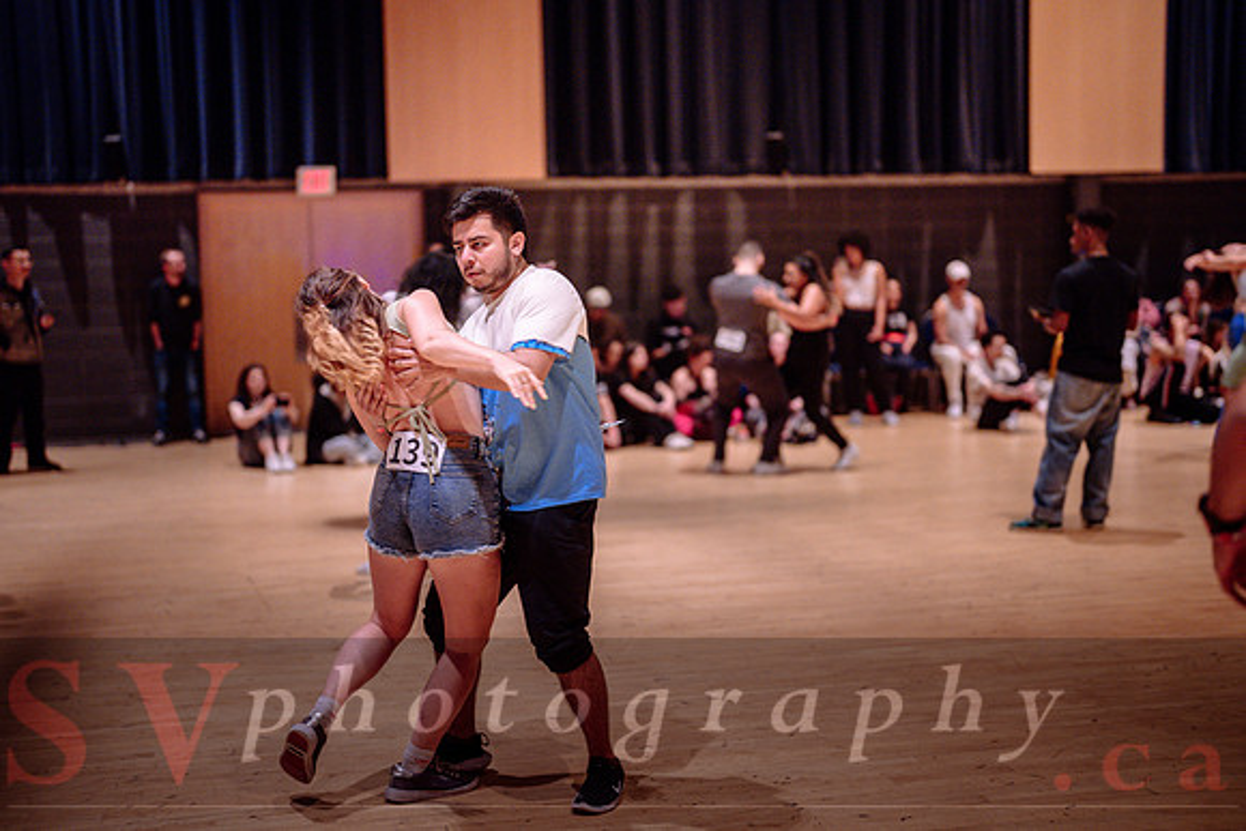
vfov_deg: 25.6
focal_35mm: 53
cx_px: 603
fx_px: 1831
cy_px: 416
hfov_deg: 37.6
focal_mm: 50
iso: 1600
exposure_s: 1/250
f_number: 1.2
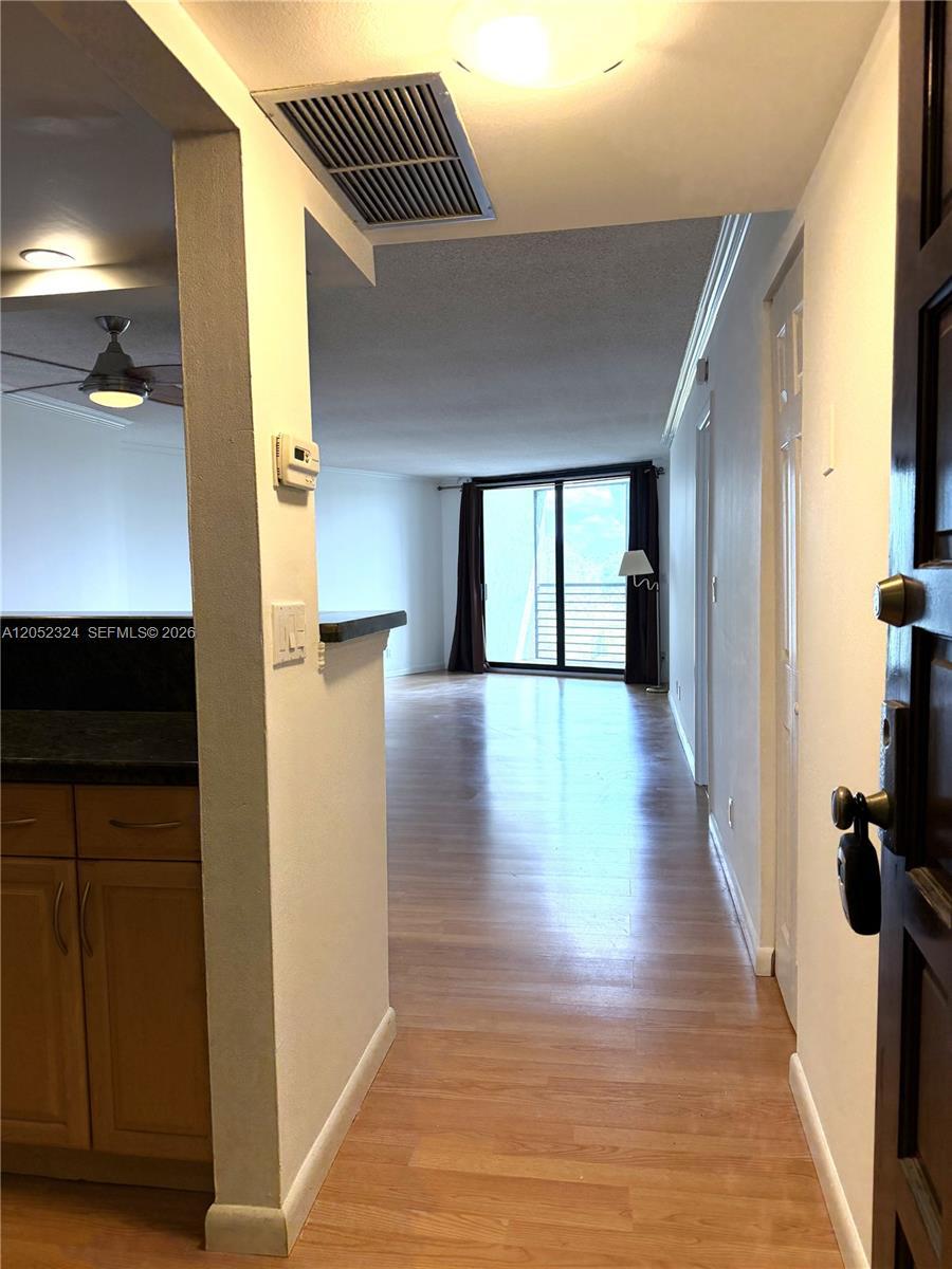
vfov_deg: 71.6
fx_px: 880
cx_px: 476
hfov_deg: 56.8
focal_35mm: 24
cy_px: 634
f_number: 1.78
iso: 160
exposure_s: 1/146
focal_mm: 6.76
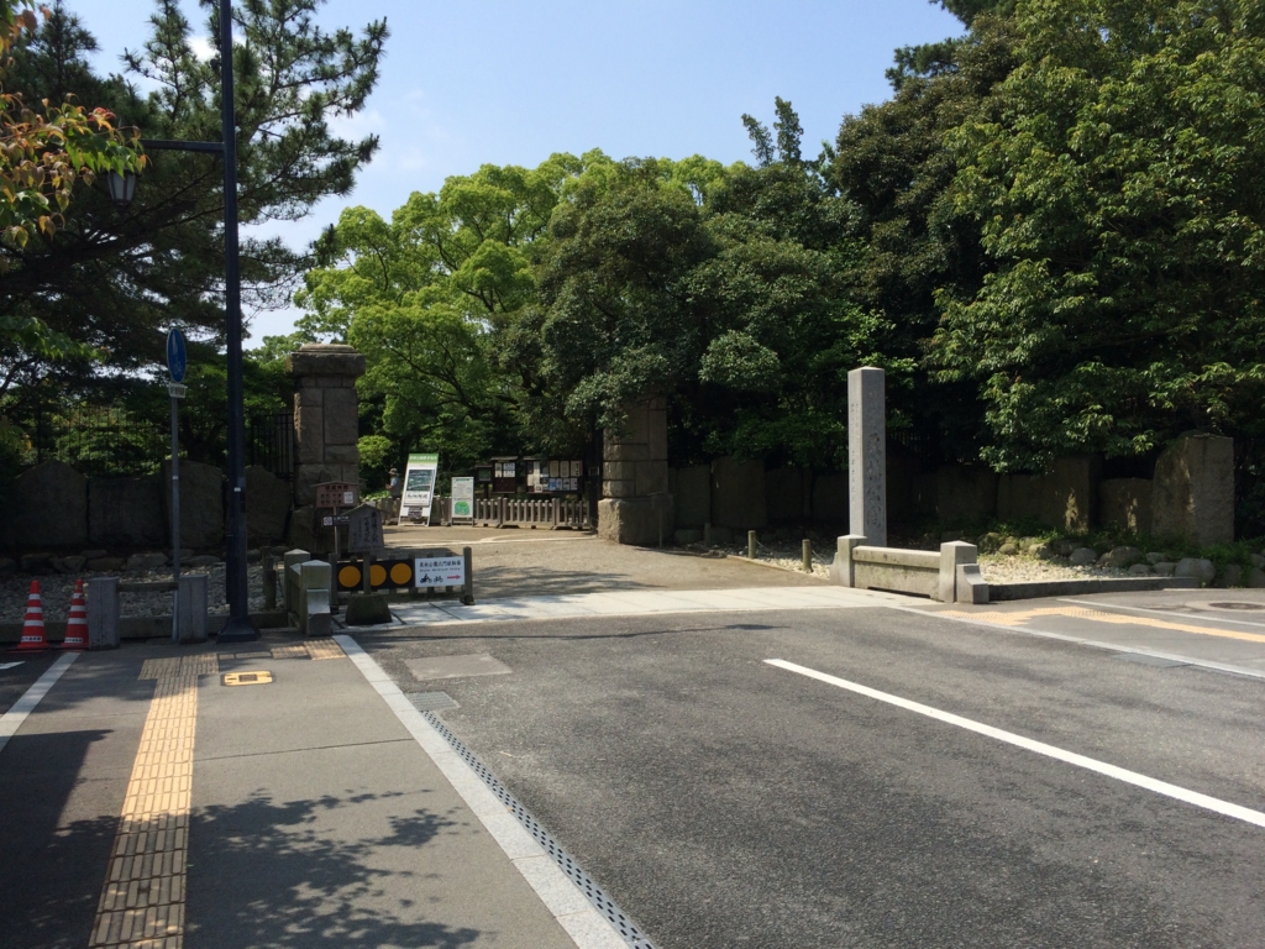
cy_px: 474
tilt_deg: -4.3
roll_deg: +0.4
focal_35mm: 29
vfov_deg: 48.2
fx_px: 1060
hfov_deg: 61.7
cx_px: 632
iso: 32
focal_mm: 4.15
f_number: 2.2
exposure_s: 1/1953
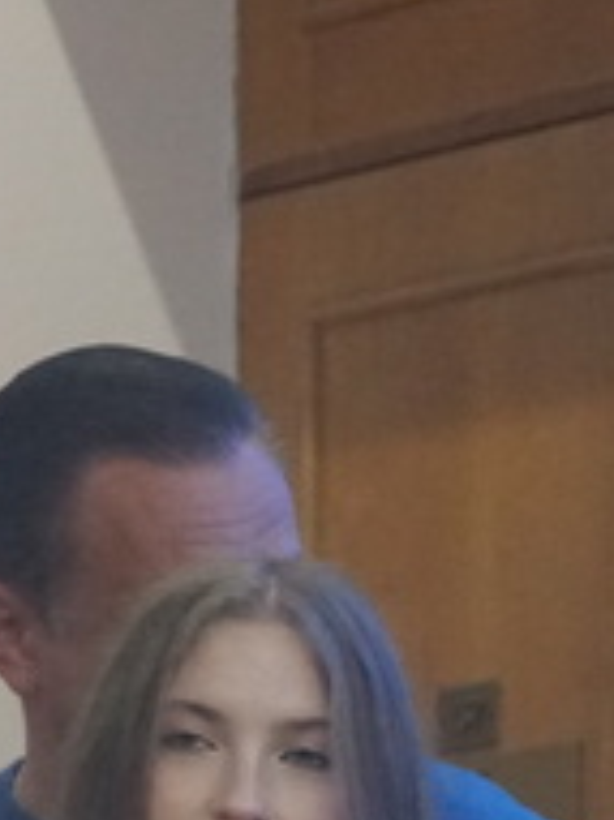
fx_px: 10140
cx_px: -120
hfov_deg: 3.5
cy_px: 1026
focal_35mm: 428
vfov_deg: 4.6
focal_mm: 63
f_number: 5.6
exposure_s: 1/160
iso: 5000
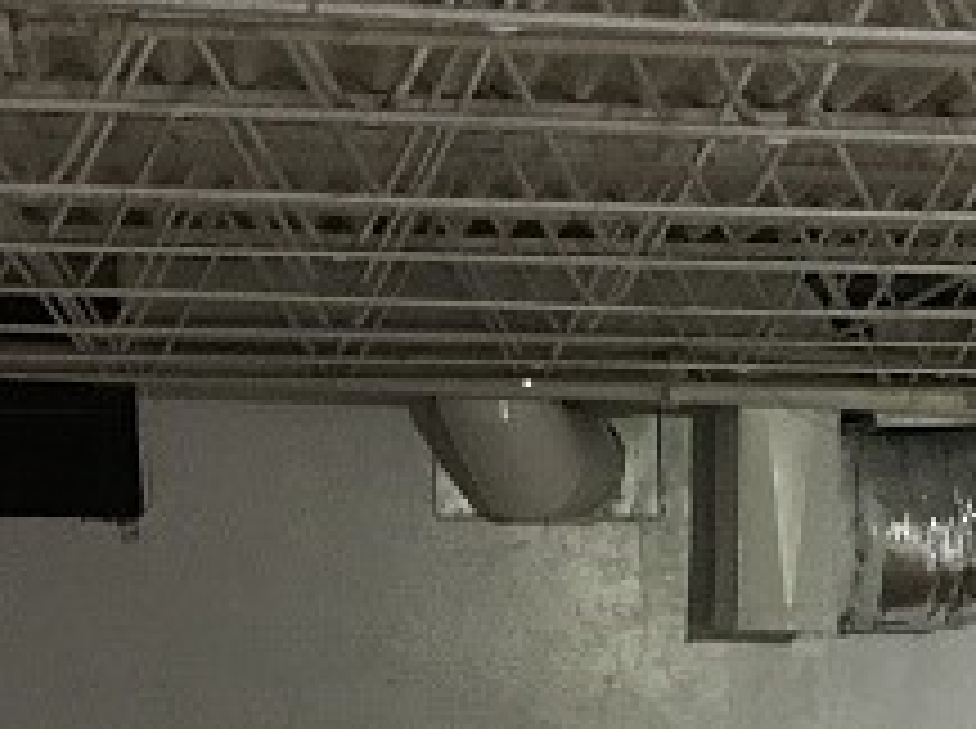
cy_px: 1042
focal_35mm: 108
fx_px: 3040
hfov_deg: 17.6
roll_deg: +0.5
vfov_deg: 13.0
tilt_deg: -6.9
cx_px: 1086
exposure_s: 1/4
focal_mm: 4.15
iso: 50
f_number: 2.2
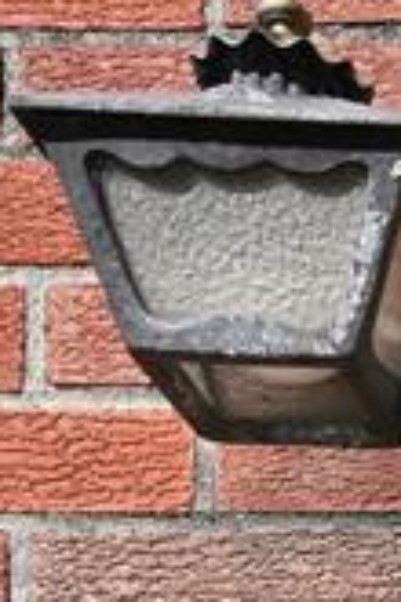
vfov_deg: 21.9
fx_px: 1359
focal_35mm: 81
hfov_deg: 14.8
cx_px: 700
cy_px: 825
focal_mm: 17.5
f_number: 11
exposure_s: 1/200
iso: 100
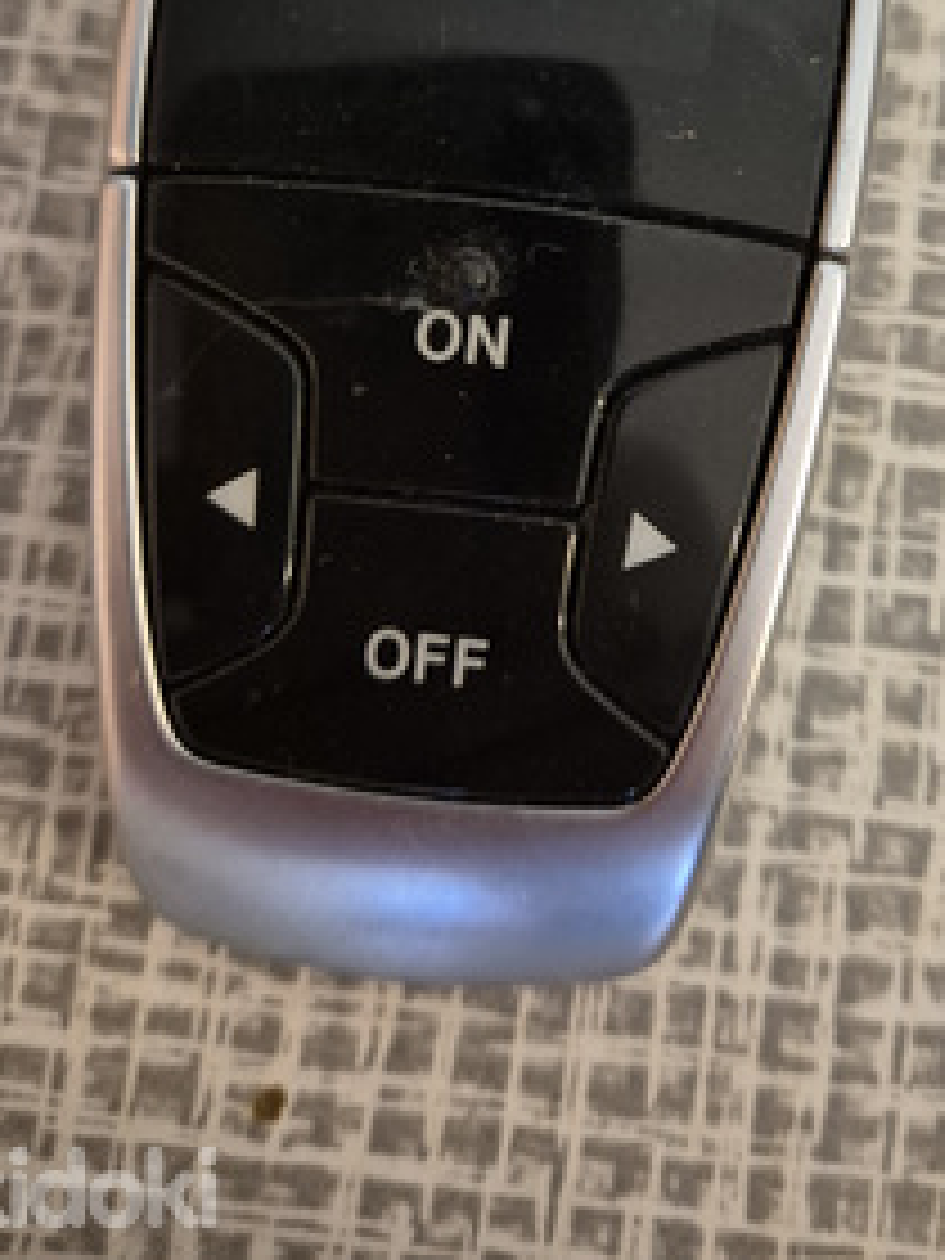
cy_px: 220
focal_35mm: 41
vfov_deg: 43.3
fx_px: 1492
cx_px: 614
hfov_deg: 34.9
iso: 1250
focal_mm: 5.4
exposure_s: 1/50
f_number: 1.8
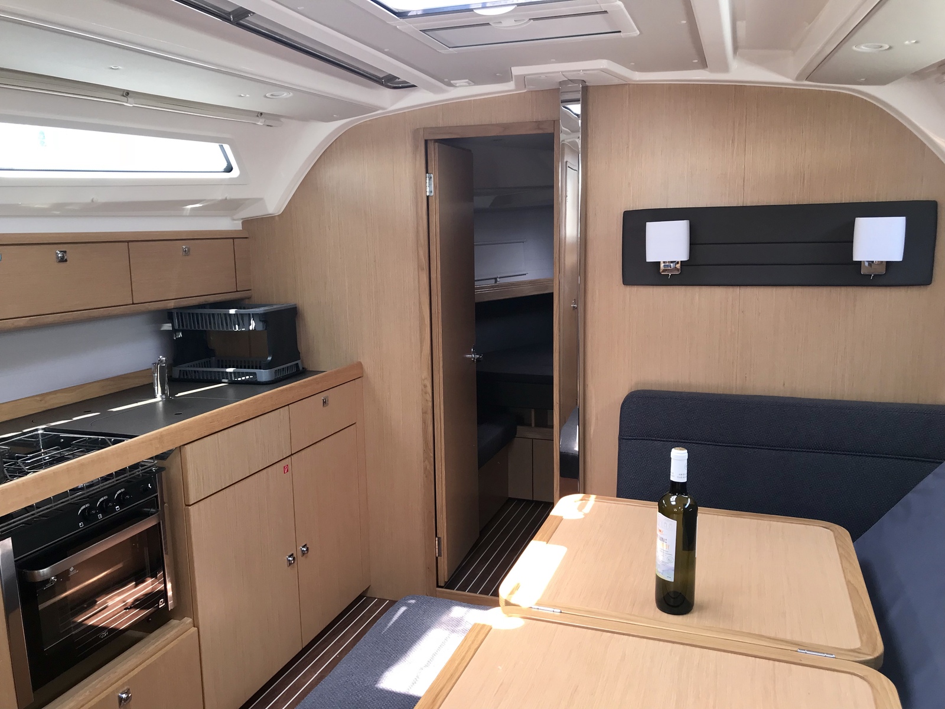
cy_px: 354
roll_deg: +0.4
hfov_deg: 63.4
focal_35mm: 28
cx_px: 472
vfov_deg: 49.7
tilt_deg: -9.6
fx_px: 764
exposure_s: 1/45
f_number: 1.8
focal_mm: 3.99
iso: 25
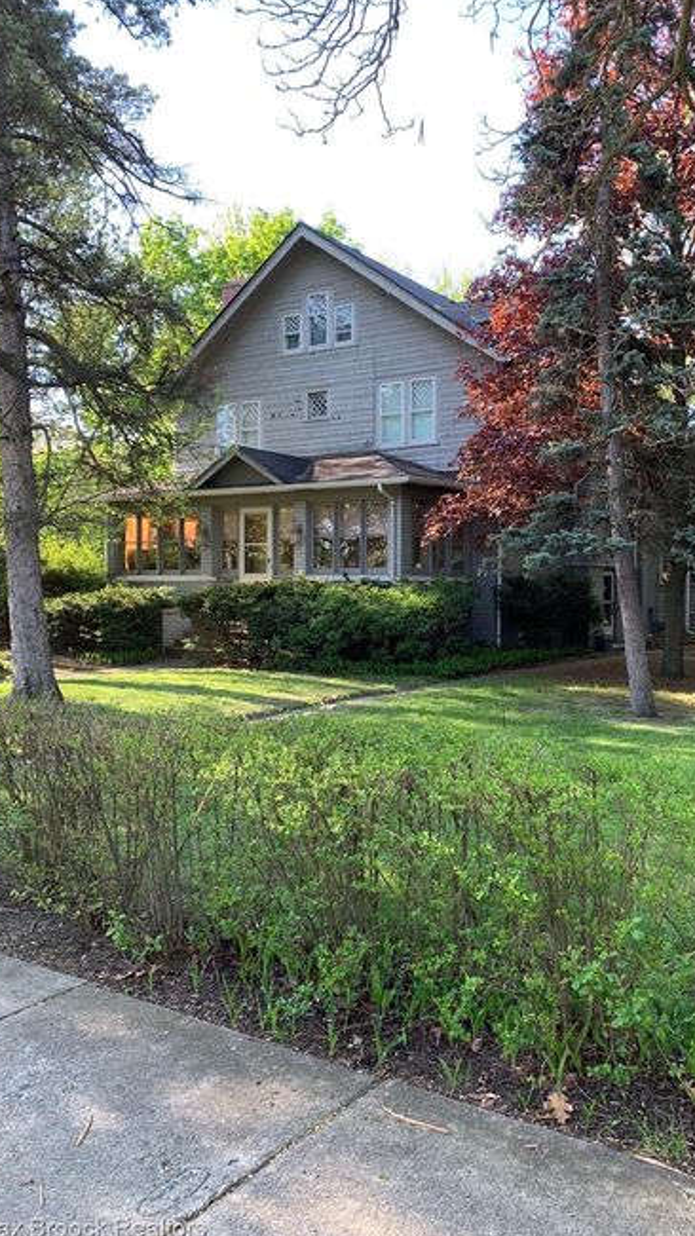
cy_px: 612
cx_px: 446
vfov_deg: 66.1
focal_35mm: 29
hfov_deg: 39.8
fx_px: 950
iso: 32
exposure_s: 1/121
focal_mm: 4.25
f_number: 1.8
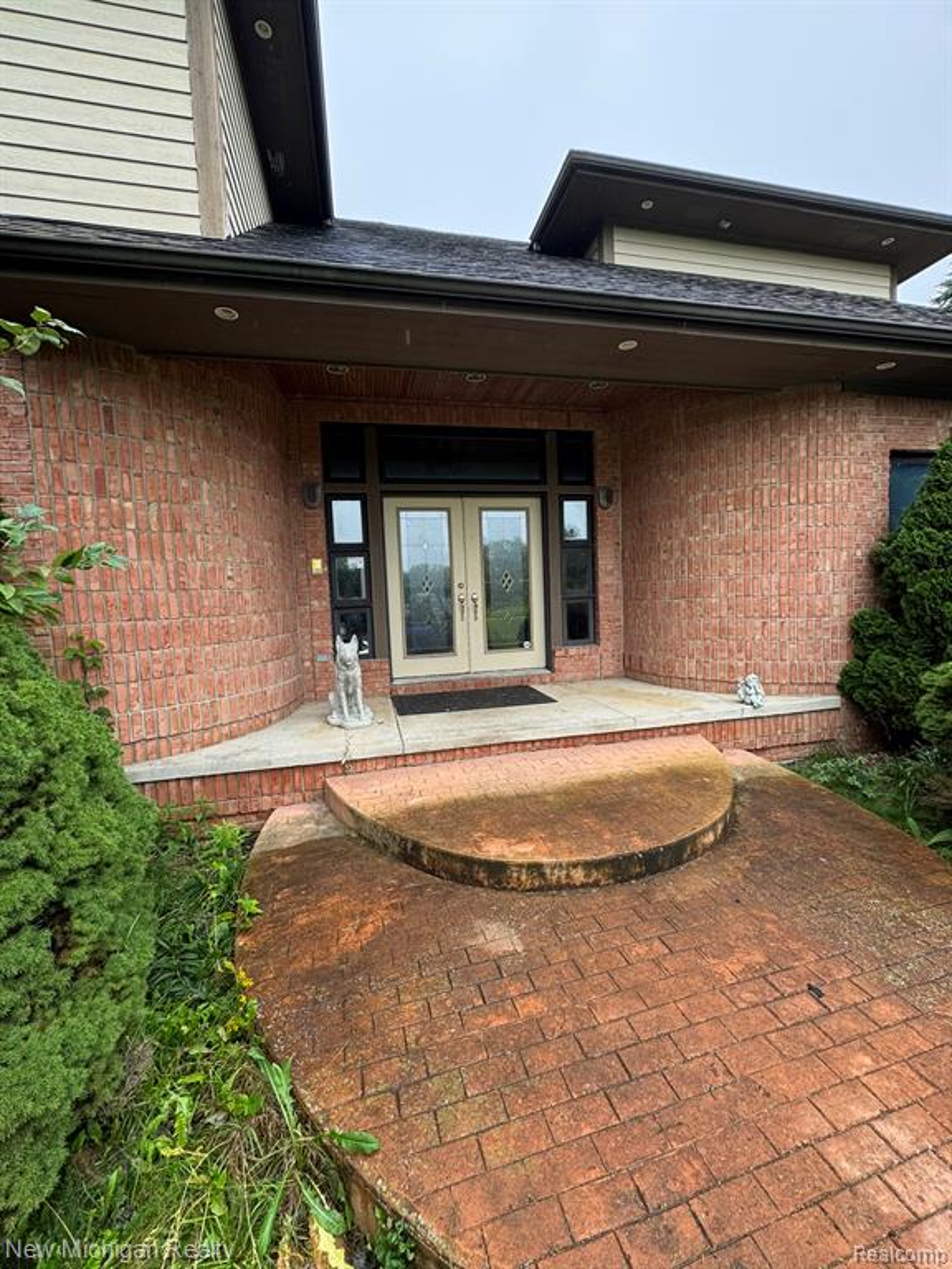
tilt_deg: -3.1
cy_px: 634
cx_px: 476
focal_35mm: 14
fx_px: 513
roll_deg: +2.4
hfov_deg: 85.7
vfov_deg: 102.1
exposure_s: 1/210
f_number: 2.2
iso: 40
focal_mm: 2.22
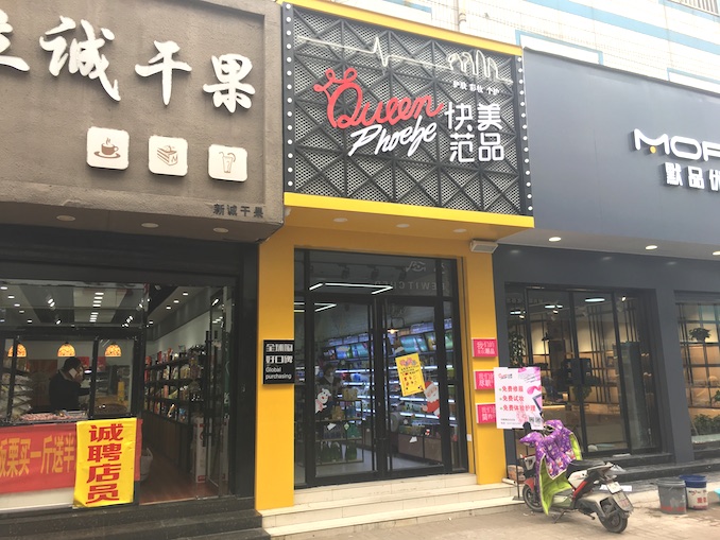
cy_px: 270
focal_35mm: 29
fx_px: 603
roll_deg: -0.3
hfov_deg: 61.6
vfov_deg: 48.3
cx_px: 360
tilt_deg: +11.6
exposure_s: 1/100
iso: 32
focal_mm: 4.15
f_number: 2.2
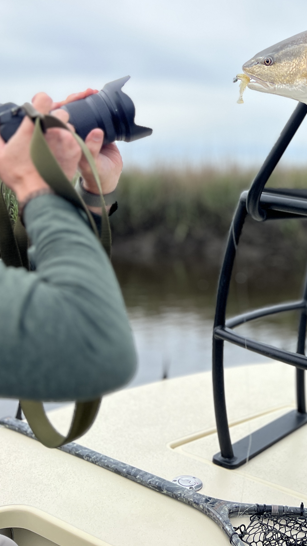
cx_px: 298
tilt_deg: +6.9
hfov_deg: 24.4
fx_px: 680
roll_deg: -0.2
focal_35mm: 47
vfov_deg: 41.8
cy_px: 107
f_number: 1.5
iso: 50
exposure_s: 1/5076
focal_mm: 5.7
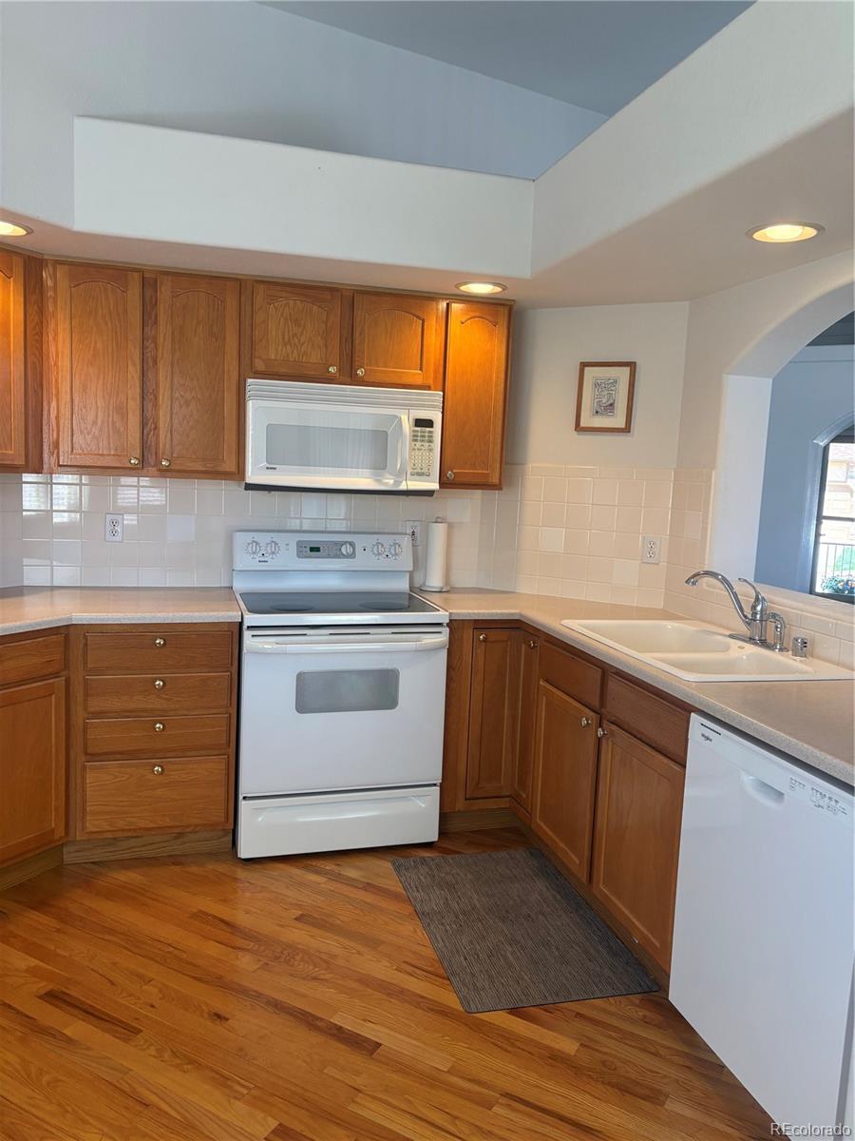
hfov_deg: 53.1
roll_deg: -3.1
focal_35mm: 26
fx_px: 856
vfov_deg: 67.3
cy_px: 570
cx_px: 428
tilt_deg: -5.5
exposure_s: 1/160
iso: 125
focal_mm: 5.96
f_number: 1.6
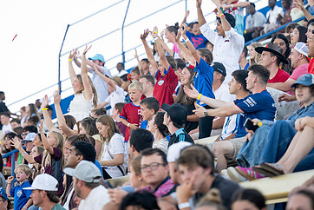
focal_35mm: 216
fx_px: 1885
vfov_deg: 6.4
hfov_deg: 9.5
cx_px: 141
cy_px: 45
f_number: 2.8
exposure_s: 1/1250
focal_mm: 135
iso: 800
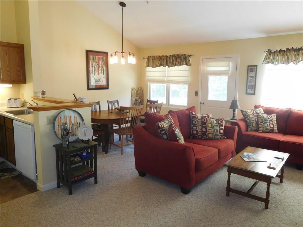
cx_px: 152
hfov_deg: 69.4
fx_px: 219
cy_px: 114
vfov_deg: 54.9
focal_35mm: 25
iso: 400
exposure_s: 1/30
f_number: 3.4
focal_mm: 4.5
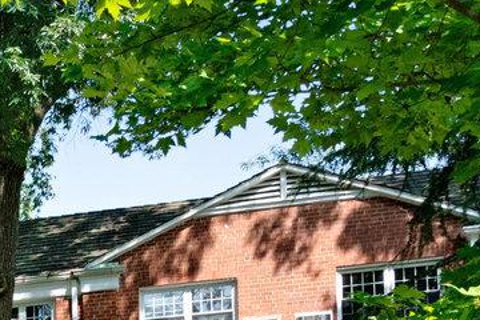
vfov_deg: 13.1
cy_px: 625
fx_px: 1213
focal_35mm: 91
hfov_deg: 19.1
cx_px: -281
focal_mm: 16
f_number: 8
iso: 1250
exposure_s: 1/1000
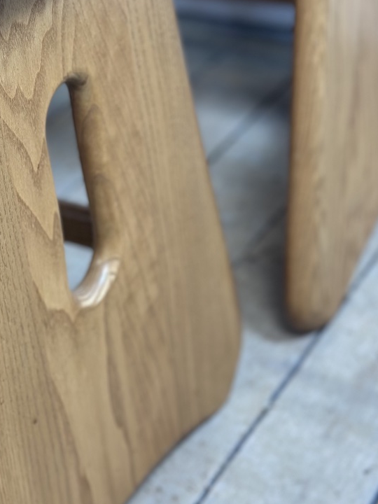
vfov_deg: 24.2
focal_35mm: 80
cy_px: 126
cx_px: 81
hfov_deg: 18.3
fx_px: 1165
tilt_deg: -28.2
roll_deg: +8.3
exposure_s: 1/100
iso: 125
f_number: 1.78
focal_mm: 6.86
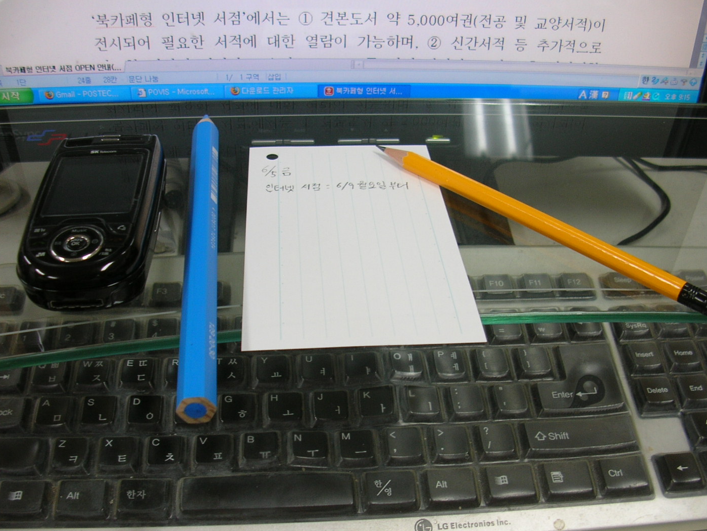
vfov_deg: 35.9
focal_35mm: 40
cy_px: 291
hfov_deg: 46.8
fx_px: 817
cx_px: 381
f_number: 2.8
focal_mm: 5.8
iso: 50
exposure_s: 1/9
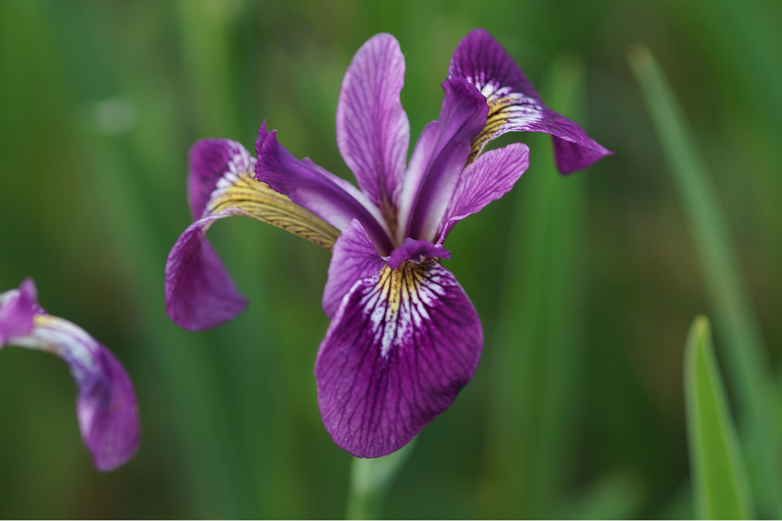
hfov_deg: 13.7
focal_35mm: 150
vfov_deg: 9.1
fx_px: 3258
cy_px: 260
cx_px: 391
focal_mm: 100
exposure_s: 1/160
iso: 100
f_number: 4
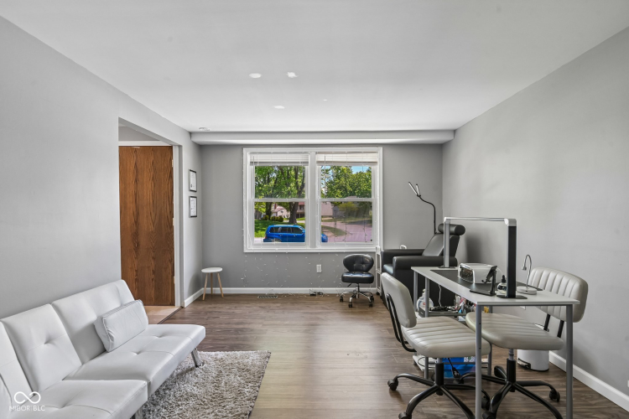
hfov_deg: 96.7
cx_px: 314
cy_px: 210
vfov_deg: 73.7
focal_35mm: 16
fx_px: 280
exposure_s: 1/15
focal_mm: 16
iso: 280
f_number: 8
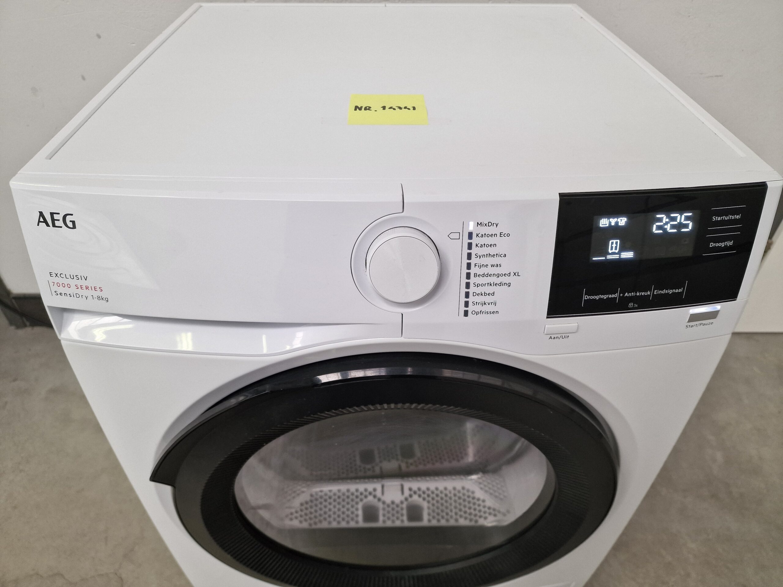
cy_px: 294
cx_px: 392
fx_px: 520
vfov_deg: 58.9
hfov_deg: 73.9
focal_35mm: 23
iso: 125
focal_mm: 6.4
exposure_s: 1/100
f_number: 1.8
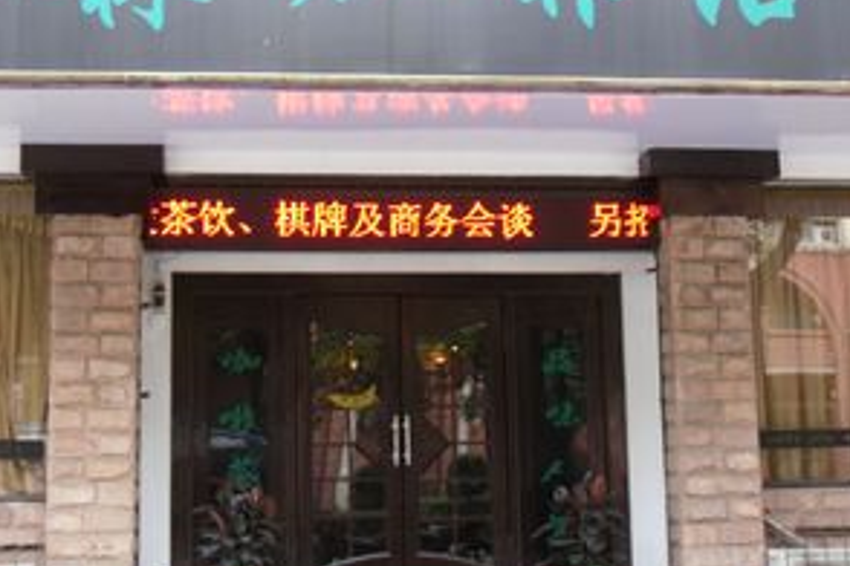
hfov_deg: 32.3
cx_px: 338
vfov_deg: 21.9
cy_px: 270
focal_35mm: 62
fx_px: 1464
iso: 100
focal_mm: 6.3
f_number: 3.5
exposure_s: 1/58
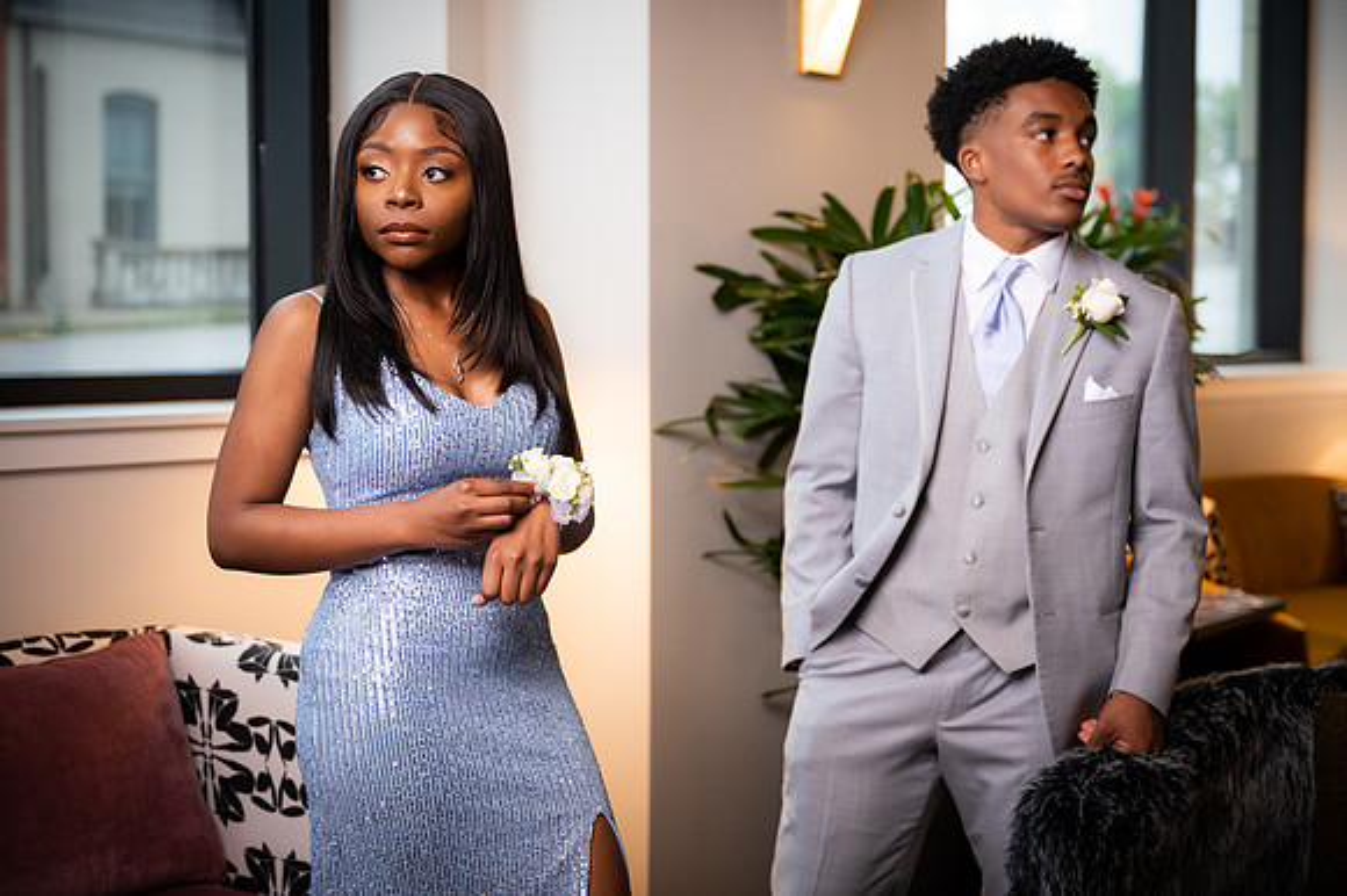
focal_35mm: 54
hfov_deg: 37.2
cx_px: 674
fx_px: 2001
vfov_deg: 25.3
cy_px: 448
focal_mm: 53
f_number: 2.8
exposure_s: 1/250
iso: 1600
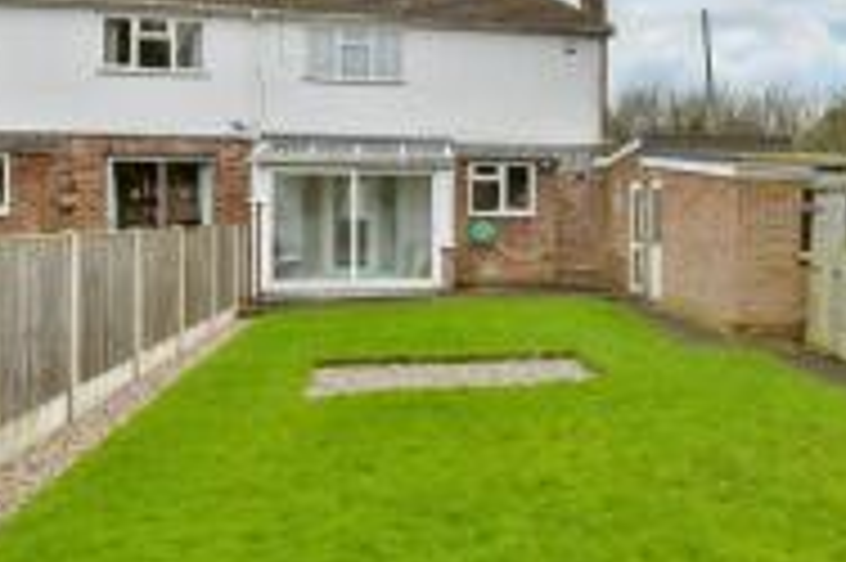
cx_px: 675
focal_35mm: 38
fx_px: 892
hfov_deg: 48.0
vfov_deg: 34.8
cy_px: 218
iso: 500
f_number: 9
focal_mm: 10
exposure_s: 1/320
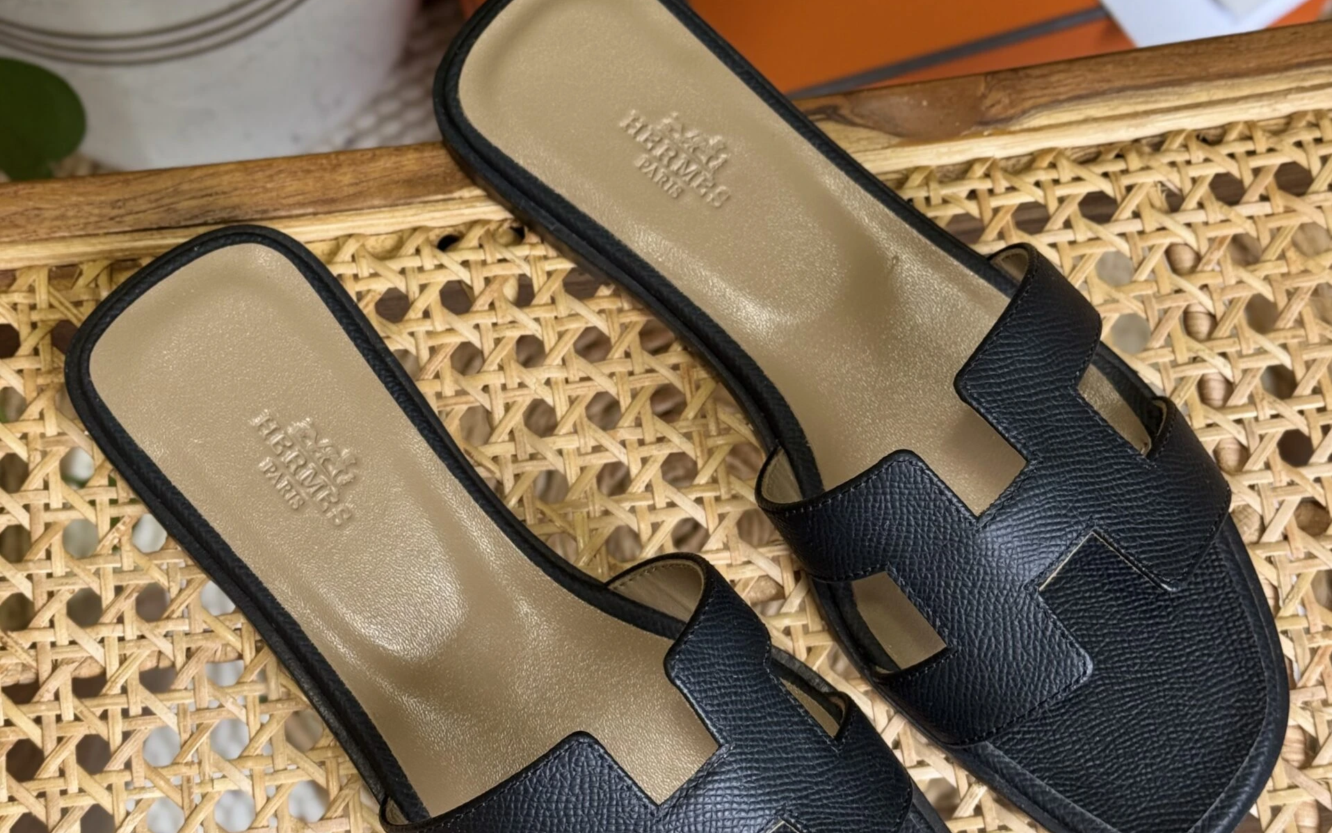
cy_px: 395
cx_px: 667
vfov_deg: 19.1
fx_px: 2469
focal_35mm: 68
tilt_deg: -75.0
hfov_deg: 30.2
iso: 100
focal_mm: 6.76
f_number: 1.78
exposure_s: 1/102
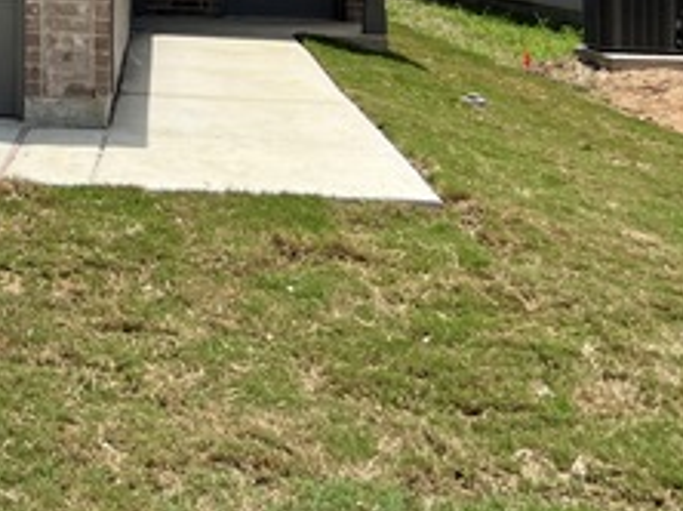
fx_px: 1478
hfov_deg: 23.3
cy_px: -114
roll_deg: -1.3
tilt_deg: +0.9
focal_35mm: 75
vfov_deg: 18.5
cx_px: -178
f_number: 1.5
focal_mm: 5.7
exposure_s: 1/8000
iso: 50
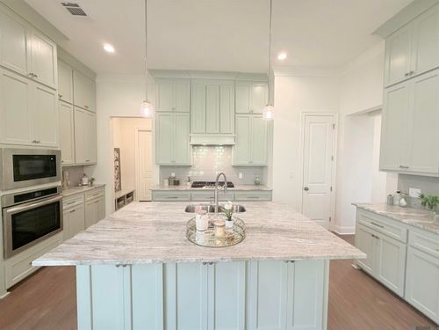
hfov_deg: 102.1
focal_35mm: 14
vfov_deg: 85.7
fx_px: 178
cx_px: 220
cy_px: 165
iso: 250
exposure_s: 1/120
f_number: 2.2
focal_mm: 2.22
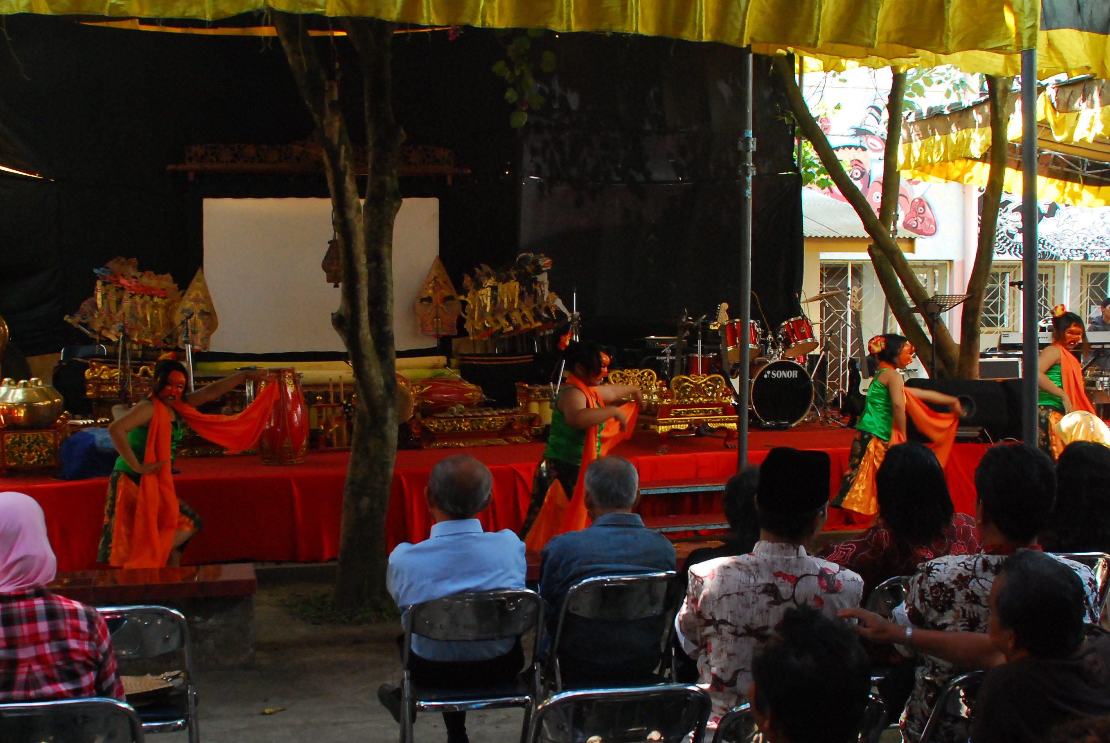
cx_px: 503
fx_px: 1451
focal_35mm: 47
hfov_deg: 41.8
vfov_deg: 28.6
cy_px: 459
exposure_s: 1/60
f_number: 4.8
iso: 800
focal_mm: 20
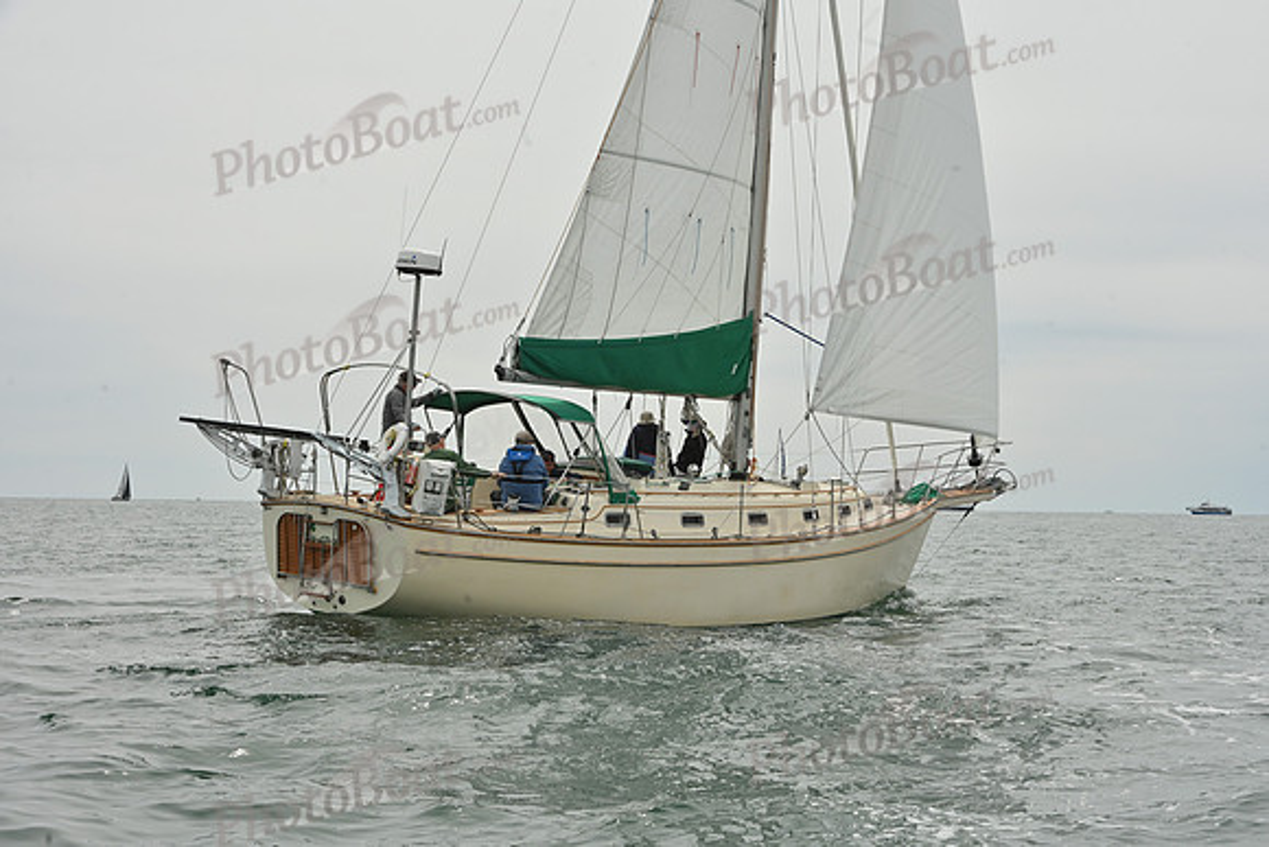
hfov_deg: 28.8
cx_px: 634
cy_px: 424
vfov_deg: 19.5
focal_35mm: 70
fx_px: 2468
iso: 320
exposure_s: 1/800
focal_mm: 70
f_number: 11
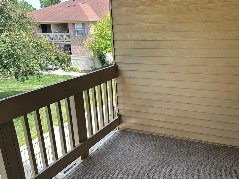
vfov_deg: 41.7
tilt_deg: -16.8
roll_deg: +0.2
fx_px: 235
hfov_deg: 53.6
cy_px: 100
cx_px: 142
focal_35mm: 34
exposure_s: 1/604
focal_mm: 6.86
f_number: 1.78
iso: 80
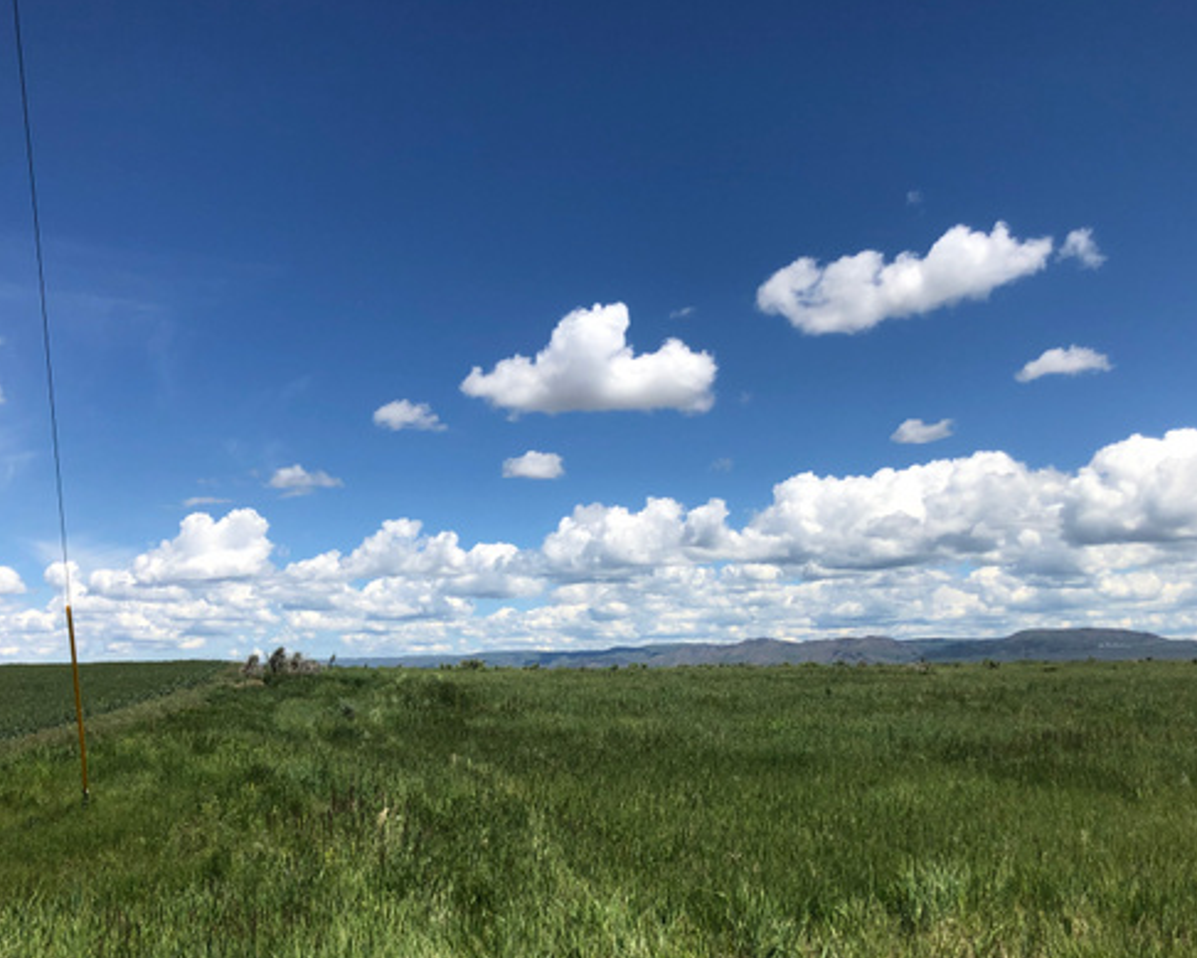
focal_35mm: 36
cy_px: 576
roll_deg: +0.9
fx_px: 1276
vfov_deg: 41.0
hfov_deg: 50.3
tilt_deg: +6.4
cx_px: 611
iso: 20
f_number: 1.8
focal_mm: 3.99
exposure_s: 1/3003
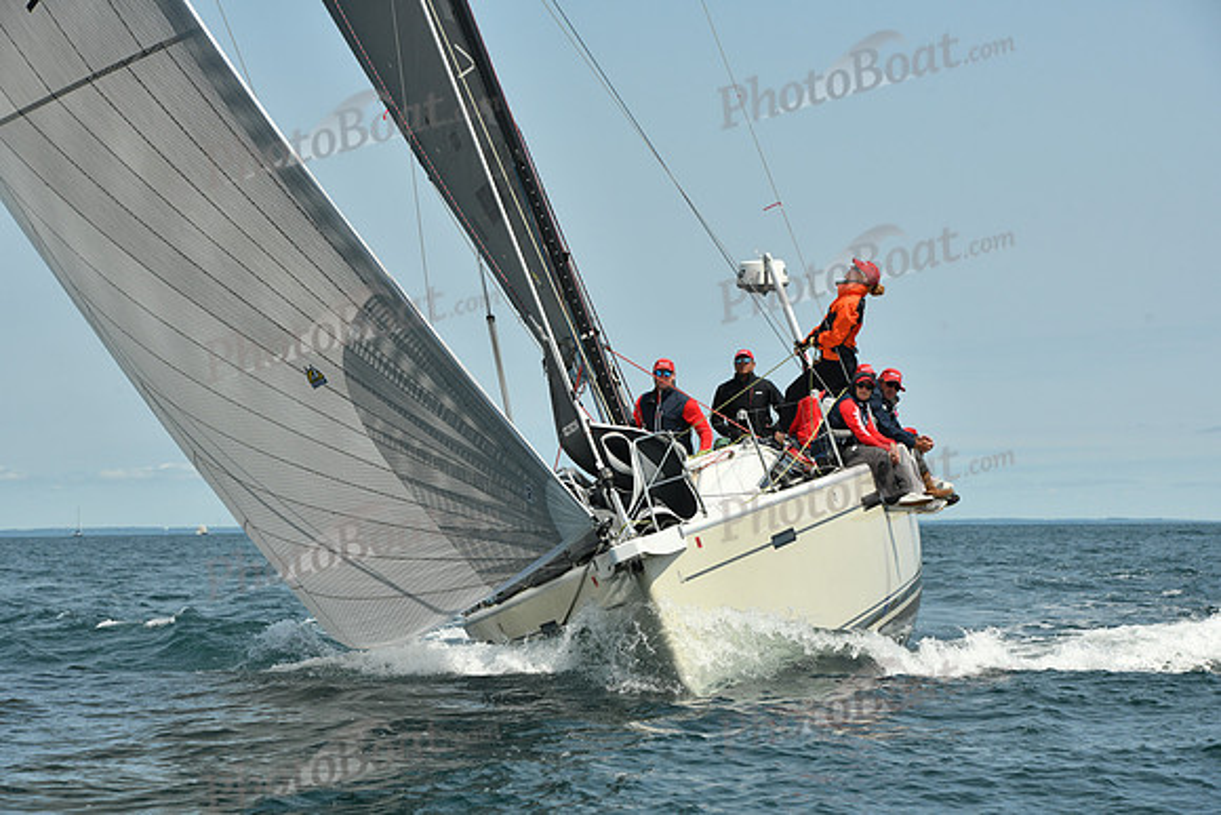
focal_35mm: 135
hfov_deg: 15.2
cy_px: 408
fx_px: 4580
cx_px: 610
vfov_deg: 10.2
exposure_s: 1/1000
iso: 320
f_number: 11
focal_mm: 135
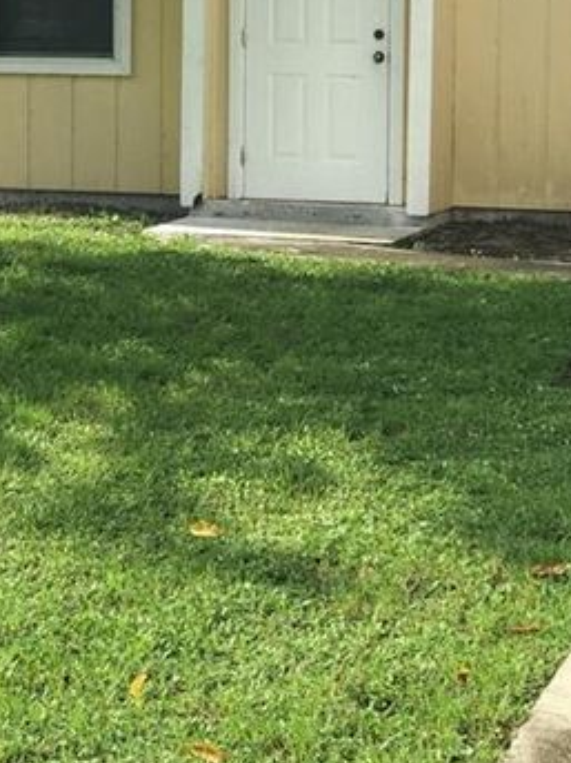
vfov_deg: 17.7
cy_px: 264
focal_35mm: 111
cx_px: 324
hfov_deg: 13.3
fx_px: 2443
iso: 20
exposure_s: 1/577
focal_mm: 6.6
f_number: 2.8
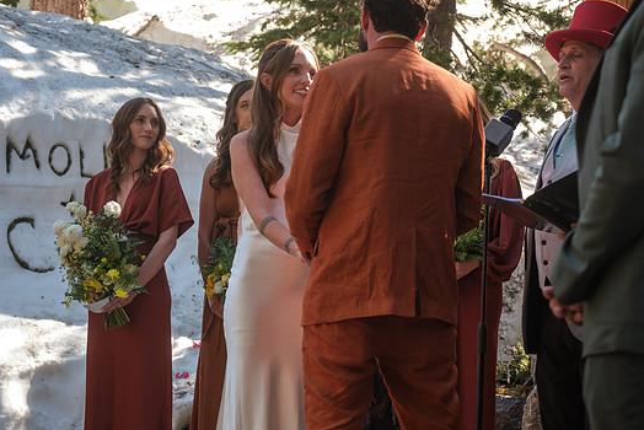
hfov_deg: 24.5
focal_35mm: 83
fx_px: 1486
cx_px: 351
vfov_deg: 16.5
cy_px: 209
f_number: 4
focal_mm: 50
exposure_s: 1/210
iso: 400
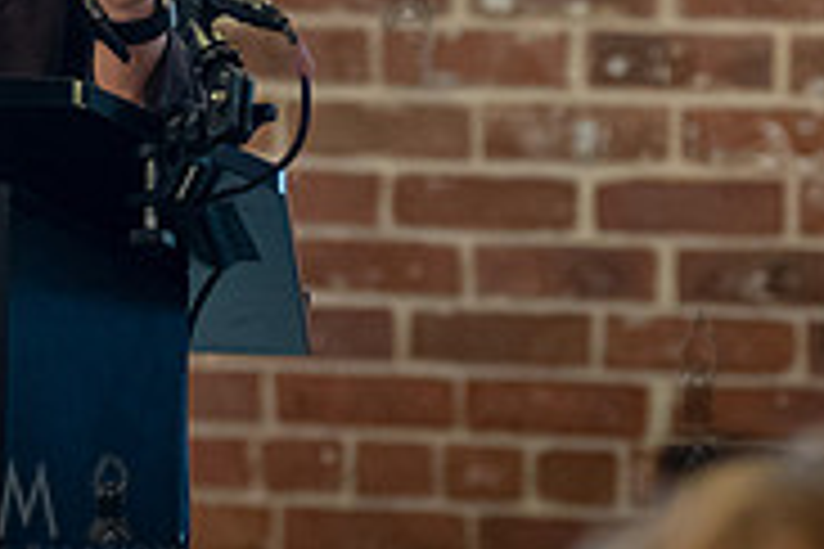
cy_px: -268
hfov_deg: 4.1
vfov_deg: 2.7
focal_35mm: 502
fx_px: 11489
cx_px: 23
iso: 2500
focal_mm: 125
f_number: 3.2
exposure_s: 1/400
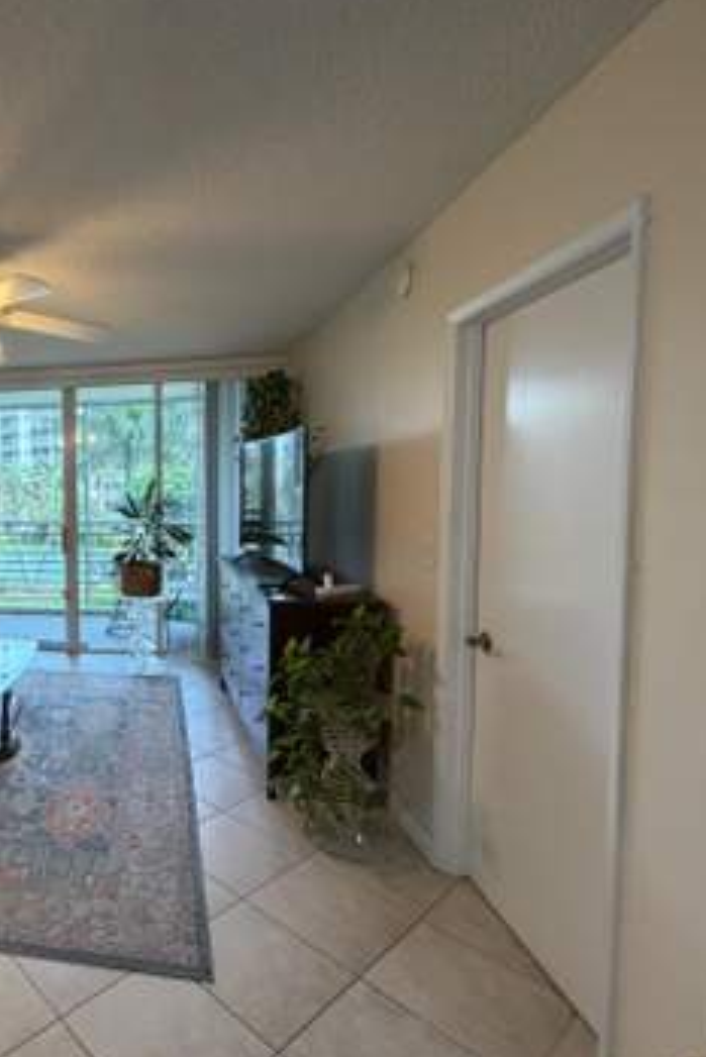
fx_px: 588
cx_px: 45
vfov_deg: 84.0
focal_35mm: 20
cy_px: 524
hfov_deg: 52.8
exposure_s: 1/120
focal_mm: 2.22
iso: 320
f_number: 2.2
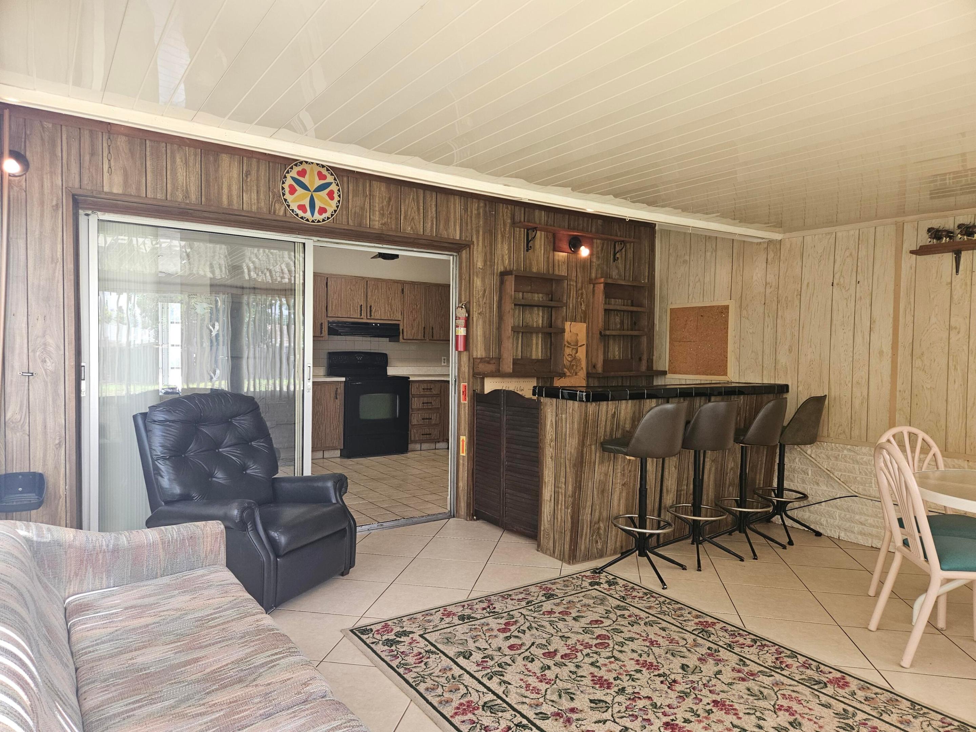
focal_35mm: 23
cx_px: 488
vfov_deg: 58.9
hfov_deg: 73.9
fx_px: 648
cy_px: 366
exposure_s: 1/180
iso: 200
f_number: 1.8
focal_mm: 5.4
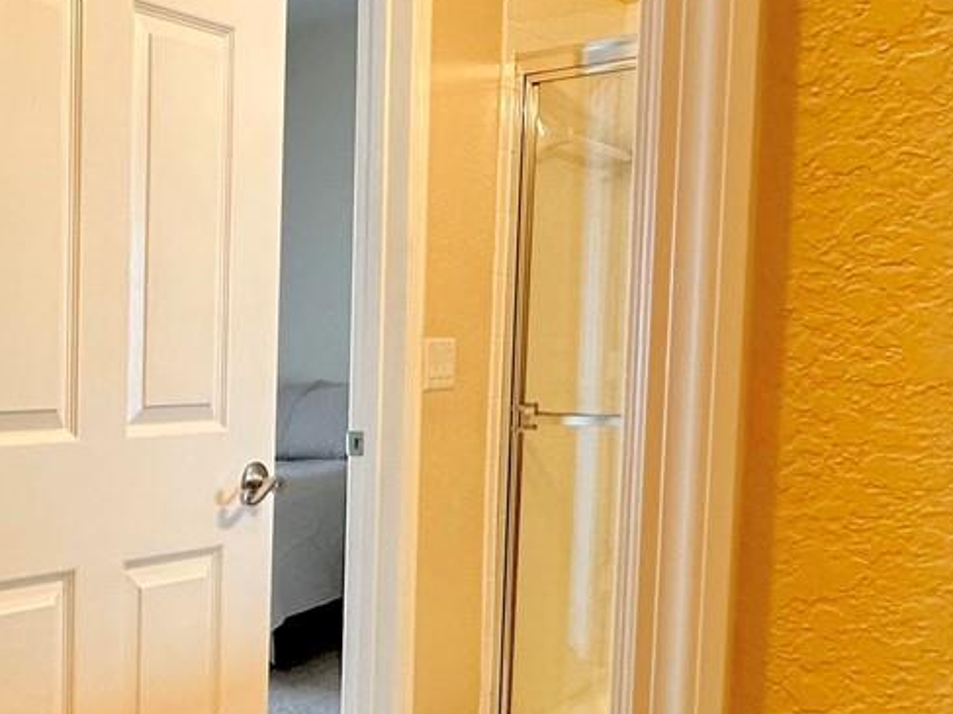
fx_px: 1266
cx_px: -131
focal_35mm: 46
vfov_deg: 31.3
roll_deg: +0.9
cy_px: 456
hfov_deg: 34.7
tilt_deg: -4.7
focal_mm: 2.22
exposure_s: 1/120
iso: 200
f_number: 2.2
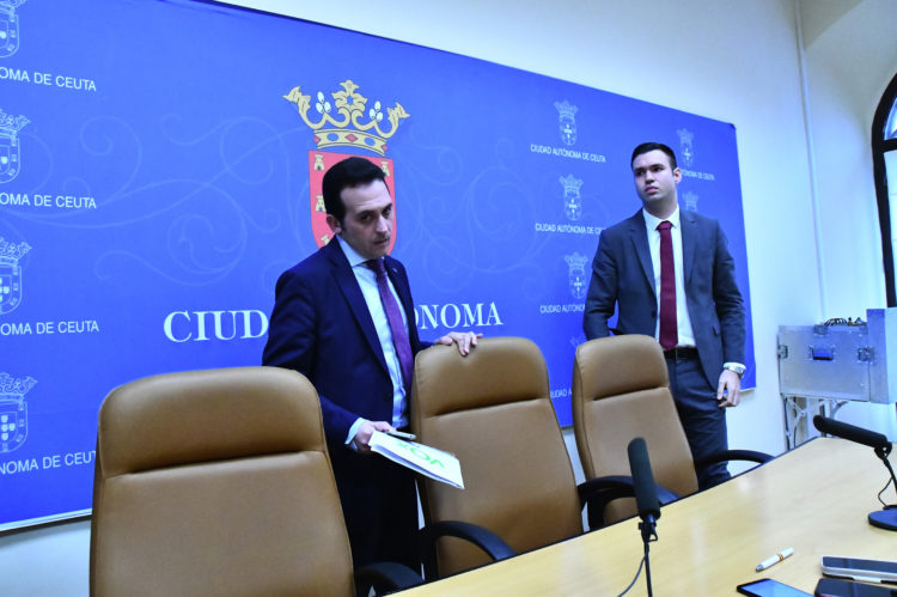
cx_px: 448
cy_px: 298
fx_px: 672
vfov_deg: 47.9
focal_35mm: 27
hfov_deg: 67.4
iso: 12800
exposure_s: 1/250
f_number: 9
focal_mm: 18
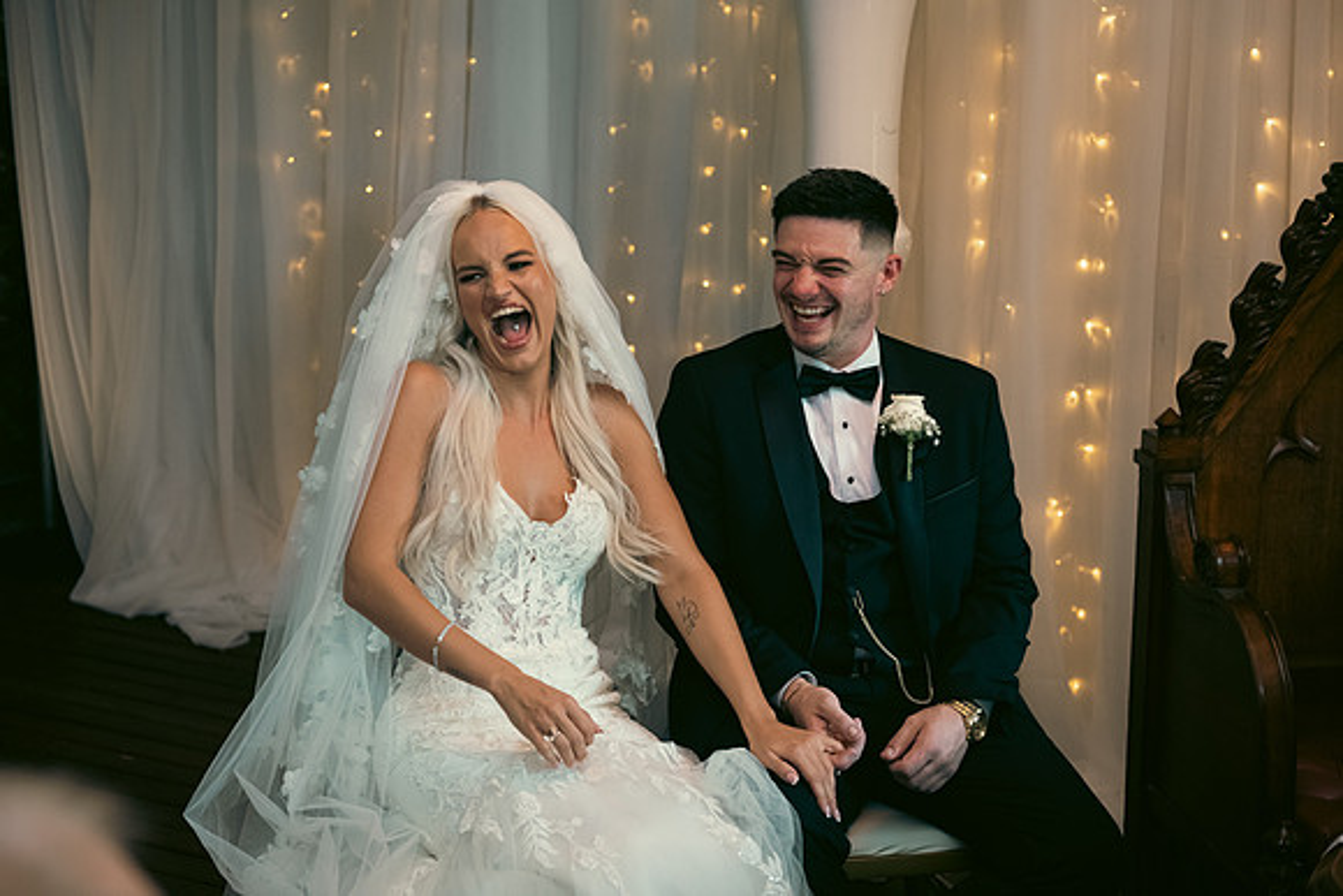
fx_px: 2164
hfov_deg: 34.5
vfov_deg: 23.4
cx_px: 672
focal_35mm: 58
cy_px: 448
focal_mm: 58
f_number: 3.5
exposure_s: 1/160
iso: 1250
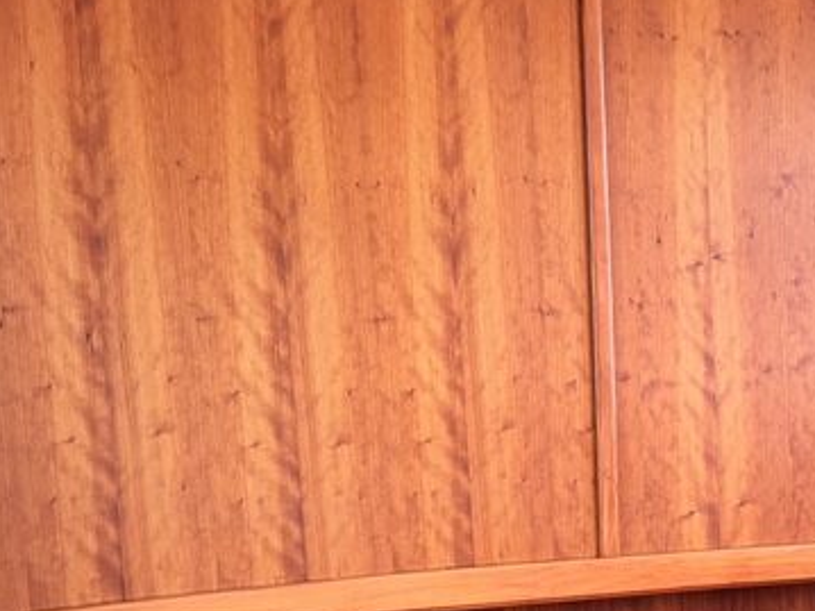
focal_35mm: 87
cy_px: 666
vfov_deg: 16.5
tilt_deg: -11.3
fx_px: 2048
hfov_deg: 21.6
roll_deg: +0.2
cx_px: 849
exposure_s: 1/68
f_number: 1.6
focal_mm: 5.96
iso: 125
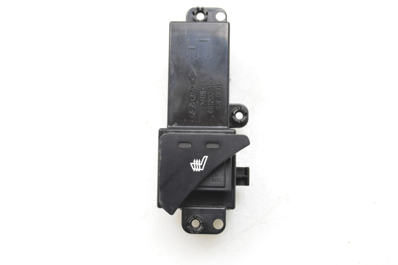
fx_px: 580
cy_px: 132
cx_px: 199
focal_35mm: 52
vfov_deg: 25.7
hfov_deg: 37.9
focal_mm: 35
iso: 2500
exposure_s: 1/160
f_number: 6.3
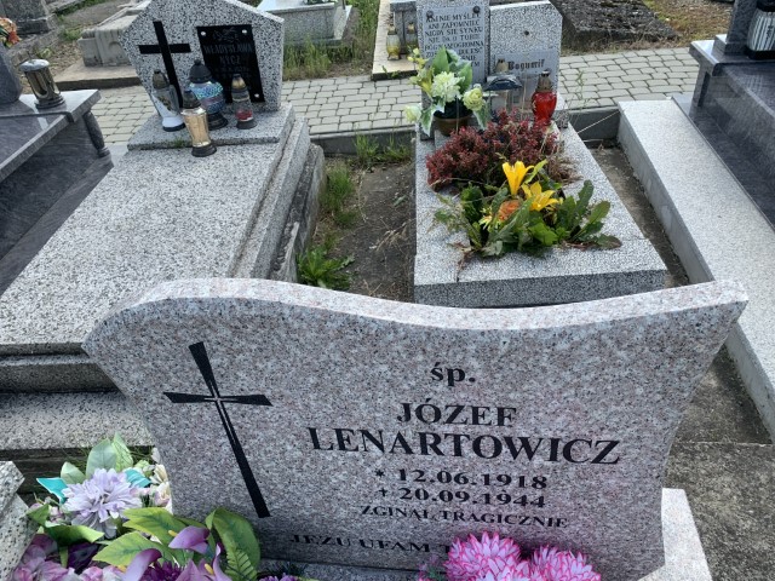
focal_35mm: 26
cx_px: 388
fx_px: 582
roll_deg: +6.2
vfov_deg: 53.1
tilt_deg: -37.5
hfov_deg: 67.3
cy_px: 290
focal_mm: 4.25
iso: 25
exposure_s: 1/789
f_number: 1.8
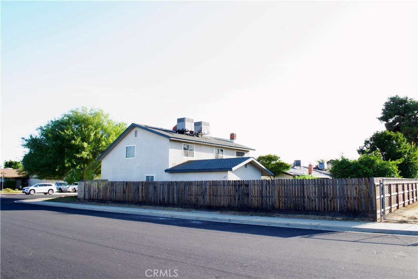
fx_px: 314
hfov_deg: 67.4
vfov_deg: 47.9
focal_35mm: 27
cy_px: 140
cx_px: 209
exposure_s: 1/13
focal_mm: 18
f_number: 22
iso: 200
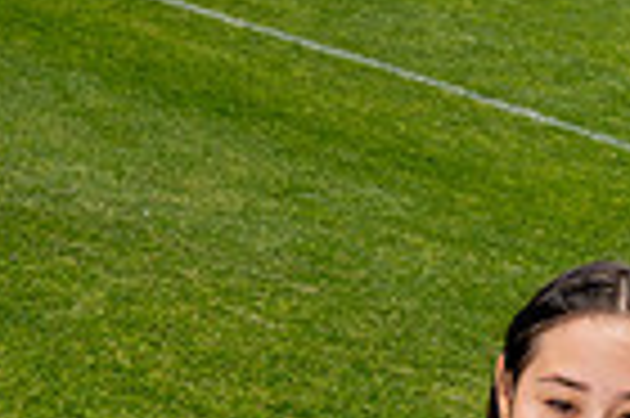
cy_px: 984
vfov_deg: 11.2
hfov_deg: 19.7
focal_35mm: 103
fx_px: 1800
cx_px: 464
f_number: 11
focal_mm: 32
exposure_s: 1/250
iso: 200
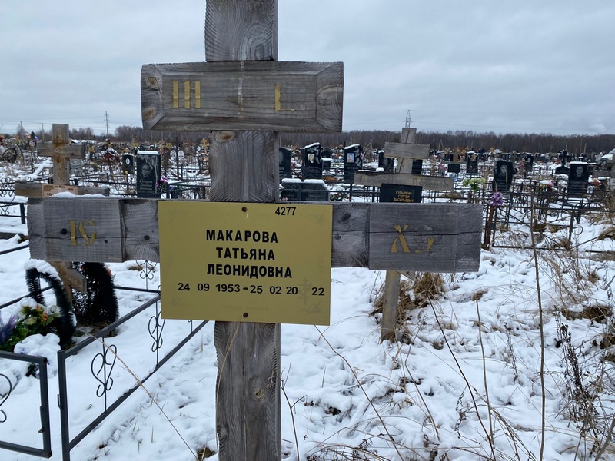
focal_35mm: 26
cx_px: 308
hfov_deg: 67.3
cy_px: 230
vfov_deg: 53.1
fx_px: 462
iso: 32
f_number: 1.8
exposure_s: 1/588
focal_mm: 4.25
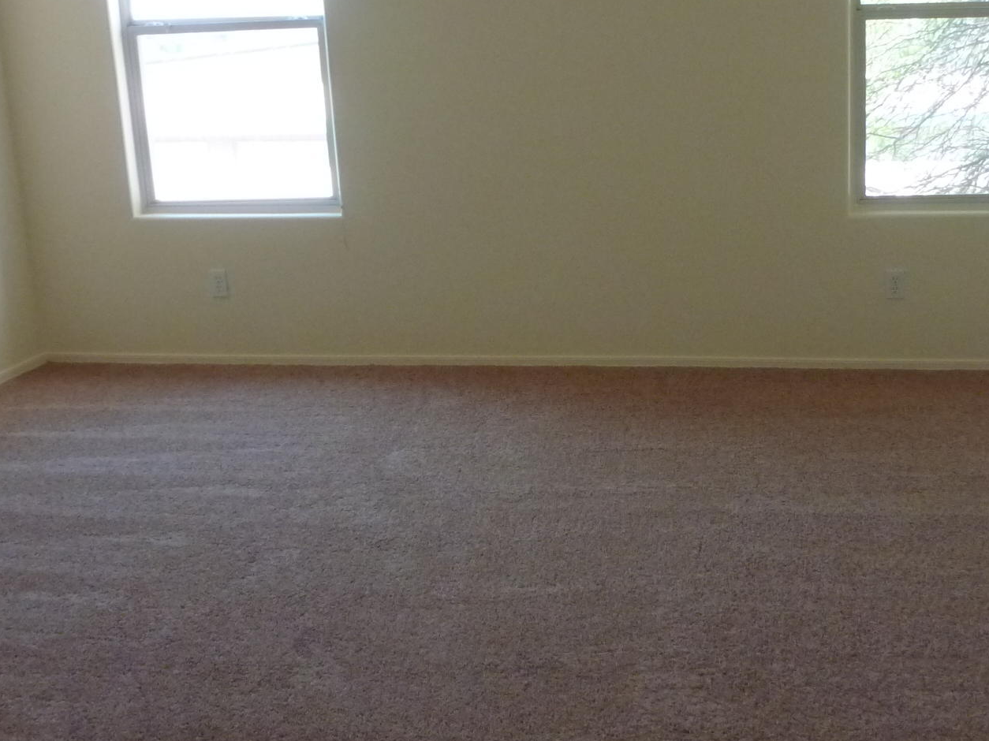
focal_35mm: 49
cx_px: 702
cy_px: 348
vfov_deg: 29.7
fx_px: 1400
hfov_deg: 38.2
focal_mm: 4.3
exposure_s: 1/60
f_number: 3.3
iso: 250
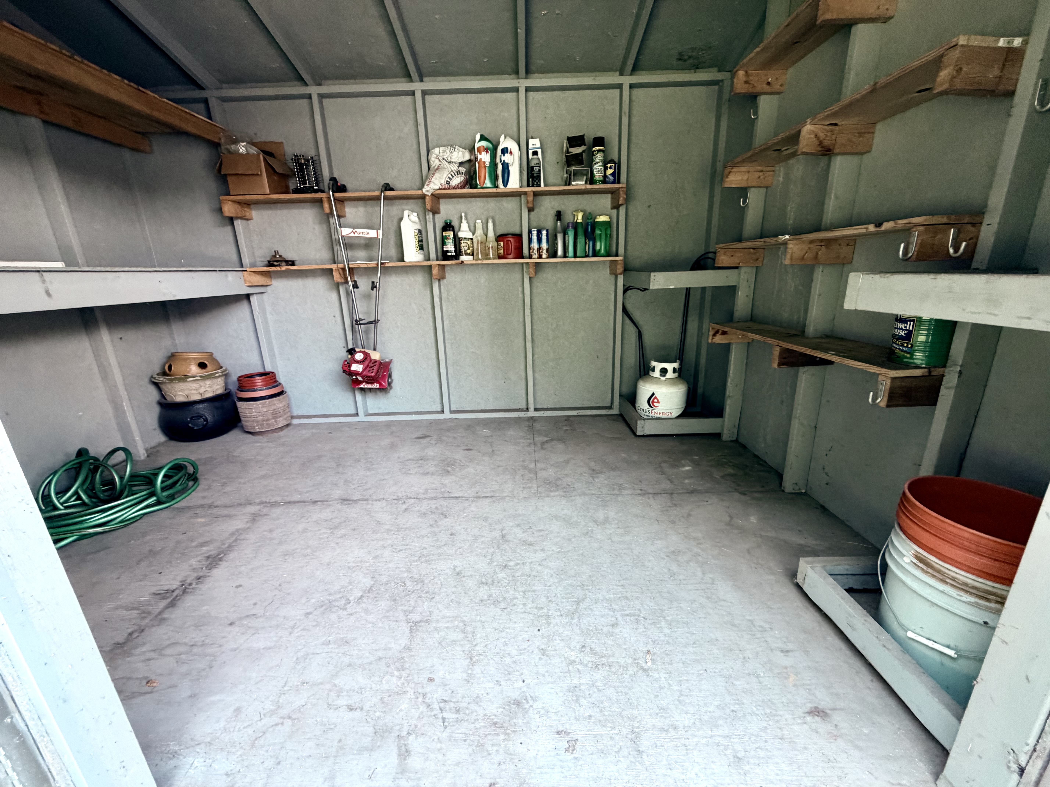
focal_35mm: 14
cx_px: 525
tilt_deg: -20.8
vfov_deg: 85.7
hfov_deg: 102.1
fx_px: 425
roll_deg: +3.1
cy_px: 394
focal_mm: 2.22
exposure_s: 1/121
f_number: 2.2
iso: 320
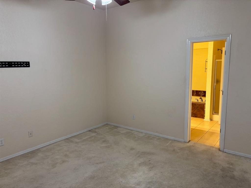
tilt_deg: -7.6
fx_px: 189
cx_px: 126
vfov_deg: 53.1
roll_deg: +0.4
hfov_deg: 67.3
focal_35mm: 26
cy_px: 94
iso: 100
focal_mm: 5.96
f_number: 1.6
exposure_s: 1/60
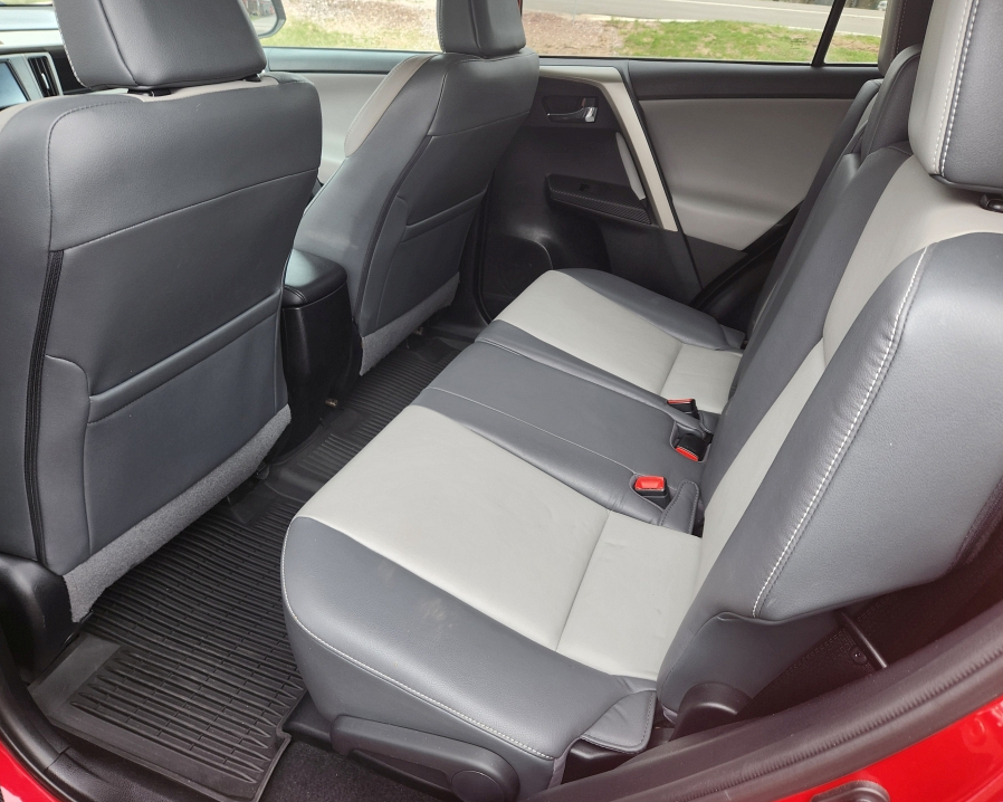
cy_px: 389
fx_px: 742
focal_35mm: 25
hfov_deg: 68.1
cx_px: 507
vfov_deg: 56.8
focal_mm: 5.4
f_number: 1.8
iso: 40
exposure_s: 1/180
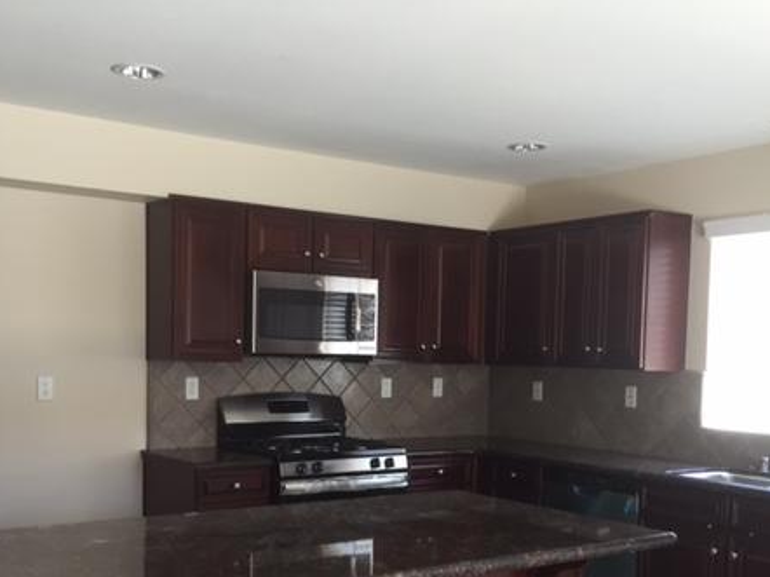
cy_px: 411
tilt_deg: -5.5
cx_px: 373
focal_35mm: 42
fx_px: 934
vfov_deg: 33.8
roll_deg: -0.9
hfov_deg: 44.8
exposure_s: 1/30
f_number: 2.2
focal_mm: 4.15
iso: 64
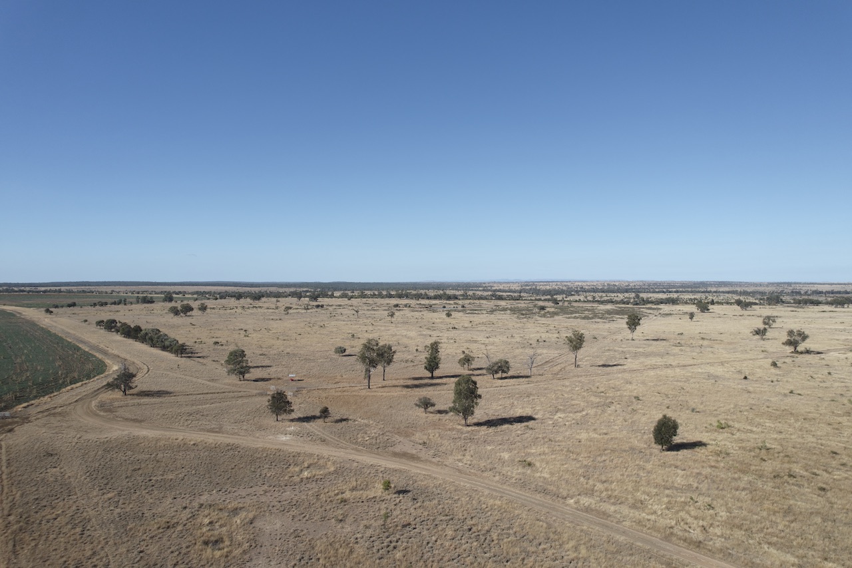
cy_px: 284
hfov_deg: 78.6
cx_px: 426
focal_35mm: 22
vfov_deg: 57.2
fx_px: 521
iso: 100
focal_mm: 8.38
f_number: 2.8
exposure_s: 1/1600
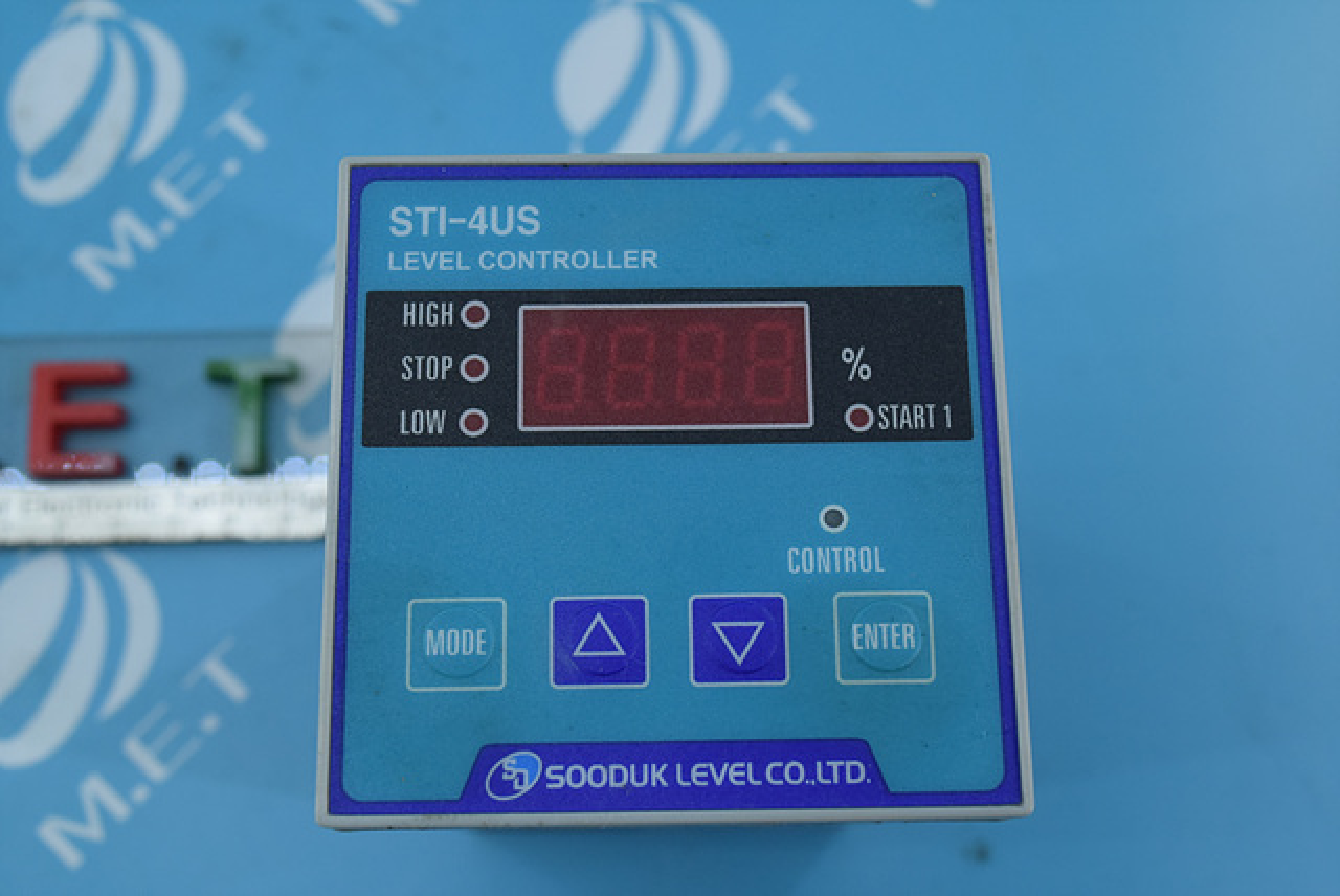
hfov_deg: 42.3
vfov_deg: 29.0
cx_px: 670
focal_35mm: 46
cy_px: 448
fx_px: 1732
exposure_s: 1/200
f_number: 8
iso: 800
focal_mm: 31
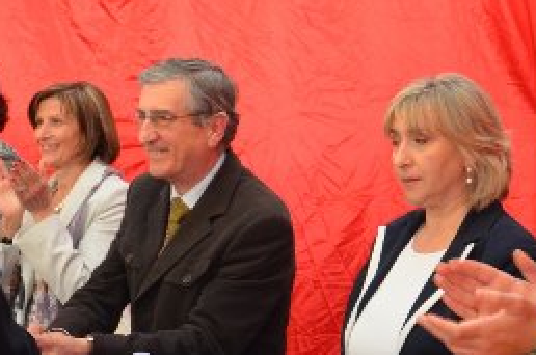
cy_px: 102
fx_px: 1768
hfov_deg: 17.2
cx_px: 224
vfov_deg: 11.5
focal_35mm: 119
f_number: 4.2
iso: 1400
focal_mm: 32
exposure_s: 1/60
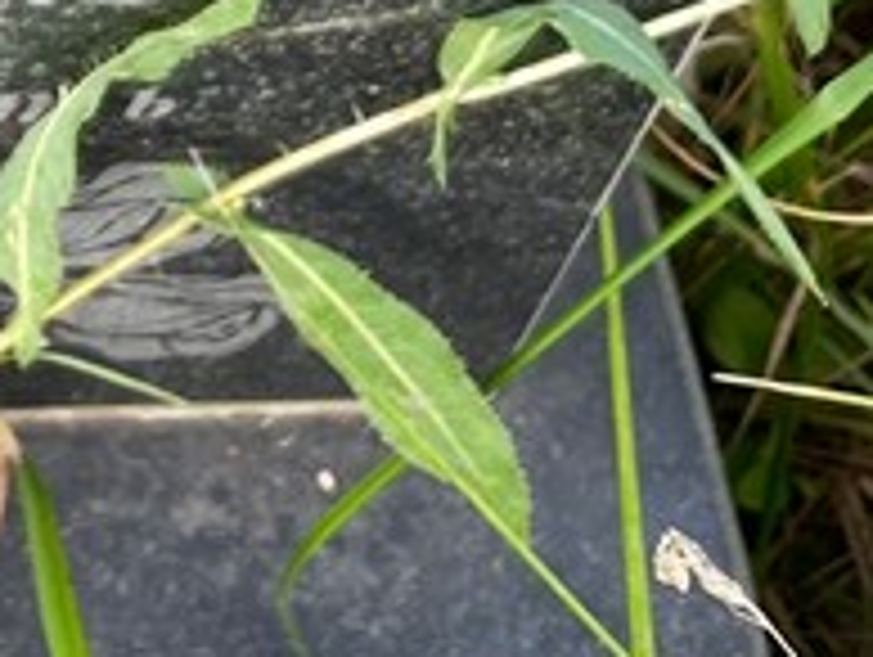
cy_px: -603
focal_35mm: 107
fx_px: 2702
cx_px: -396
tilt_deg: -53.0
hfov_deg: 16.8
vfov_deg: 12.4
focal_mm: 4.2
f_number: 1.6
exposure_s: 1/121
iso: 32
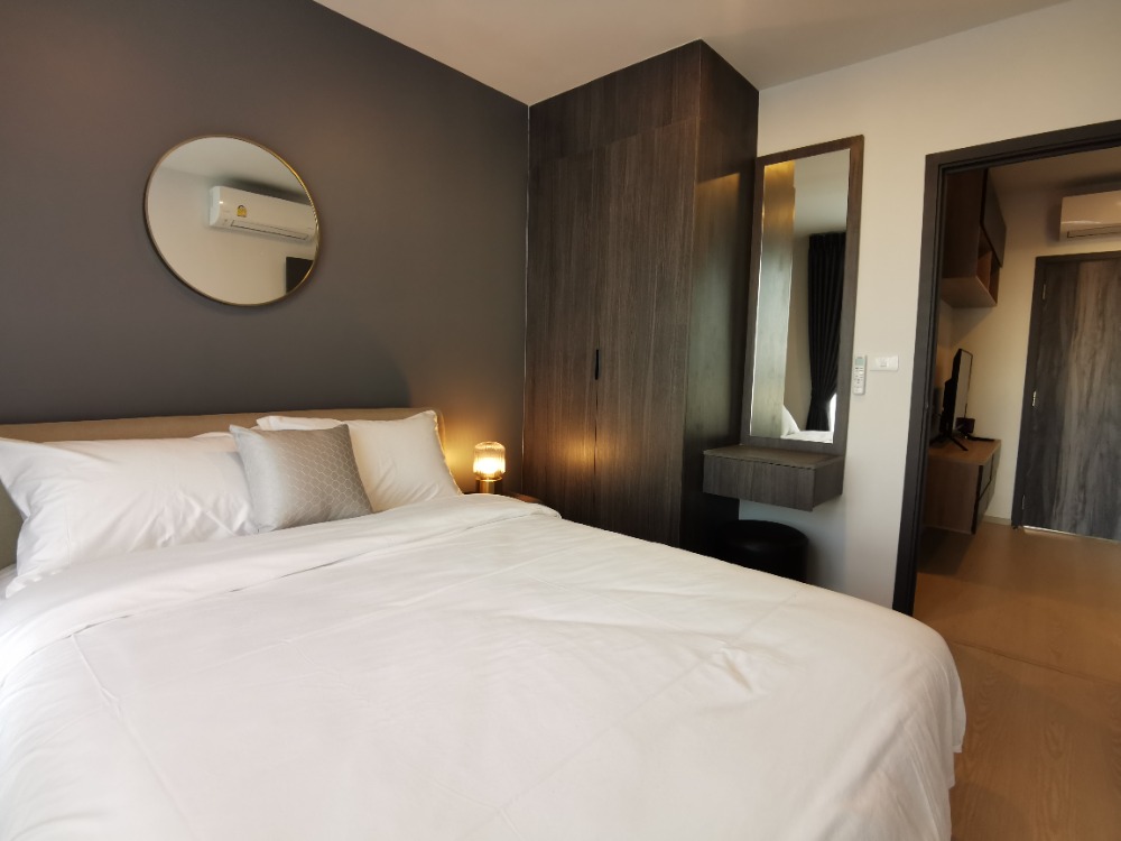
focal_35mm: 17
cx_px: 560
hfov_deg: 91.0
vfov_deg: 74.7
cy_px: 420
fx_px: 551
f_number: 2.2
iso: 160
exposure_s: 1/33.3
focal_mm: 2.26
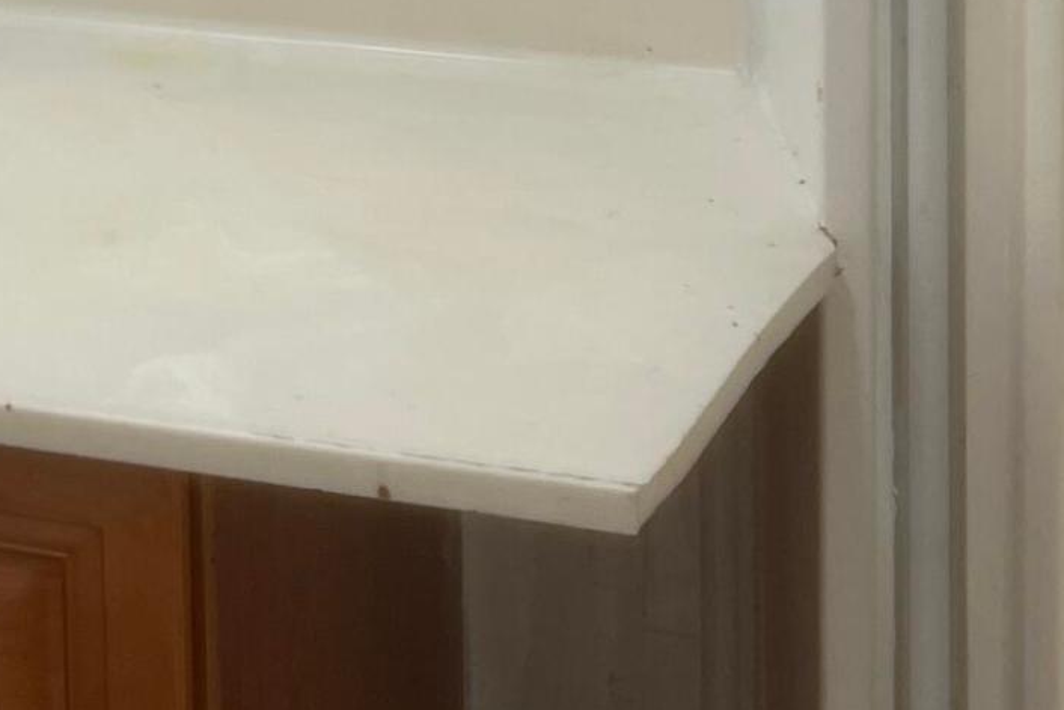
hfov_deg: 17.7
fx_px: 3133
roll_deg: +1.5
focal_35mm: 106
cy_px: -491
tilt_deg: -6.6
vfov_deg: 12.1
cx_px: -407
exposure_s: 1/120
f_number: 1.6
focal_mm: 5.1
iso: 64
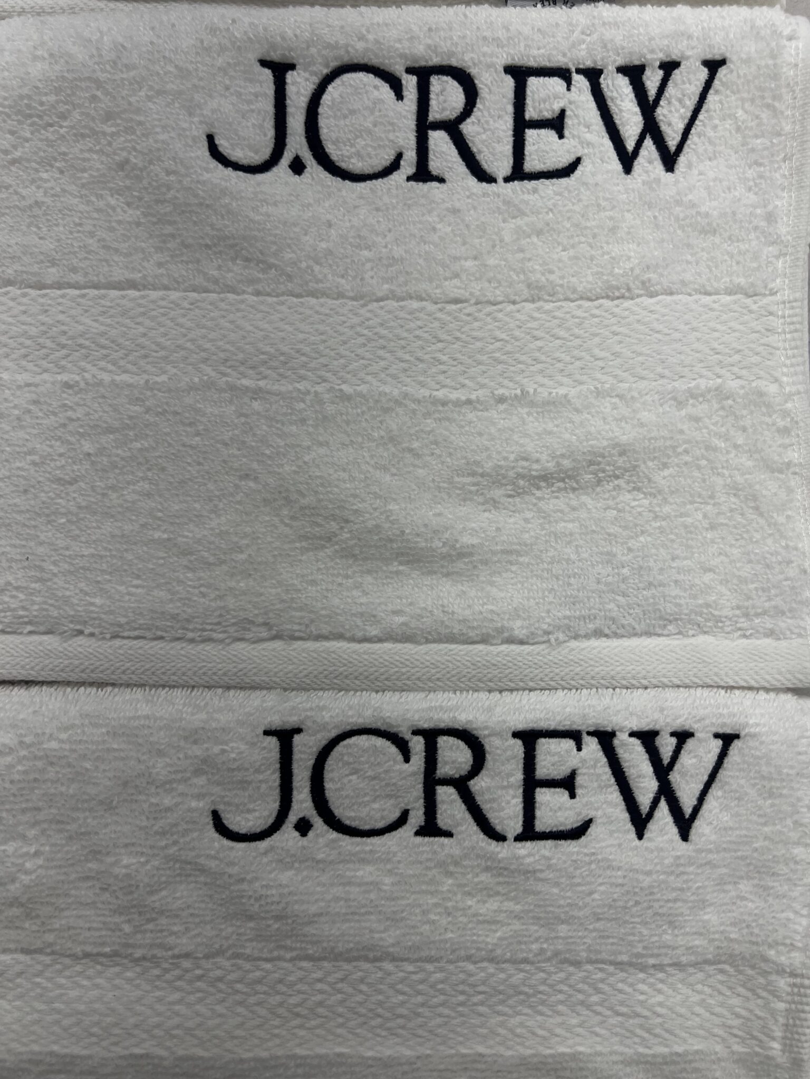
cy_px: 540
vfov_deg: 67.3
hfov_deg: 53.1
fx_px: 811
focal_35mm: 26
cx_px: 405
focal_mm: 5.7
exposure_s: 1/407
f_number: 1.5
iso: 50
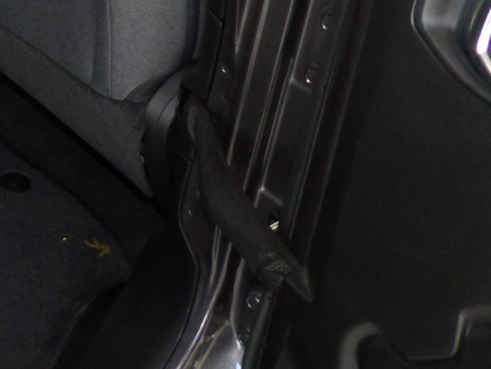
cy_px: -138
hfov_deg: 23.3
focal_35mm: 70
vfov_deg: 19.1
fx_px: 993
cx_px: -207
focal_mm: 4.3
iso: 200
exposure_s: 1/30
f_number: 3.2
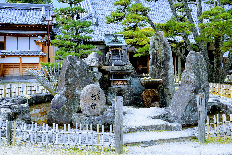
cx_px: 116
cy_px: 78
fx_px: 261
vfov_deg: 33.0
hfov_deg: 47.9
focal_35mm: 40
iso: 250
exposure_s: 1/250
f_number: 8
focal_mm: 27
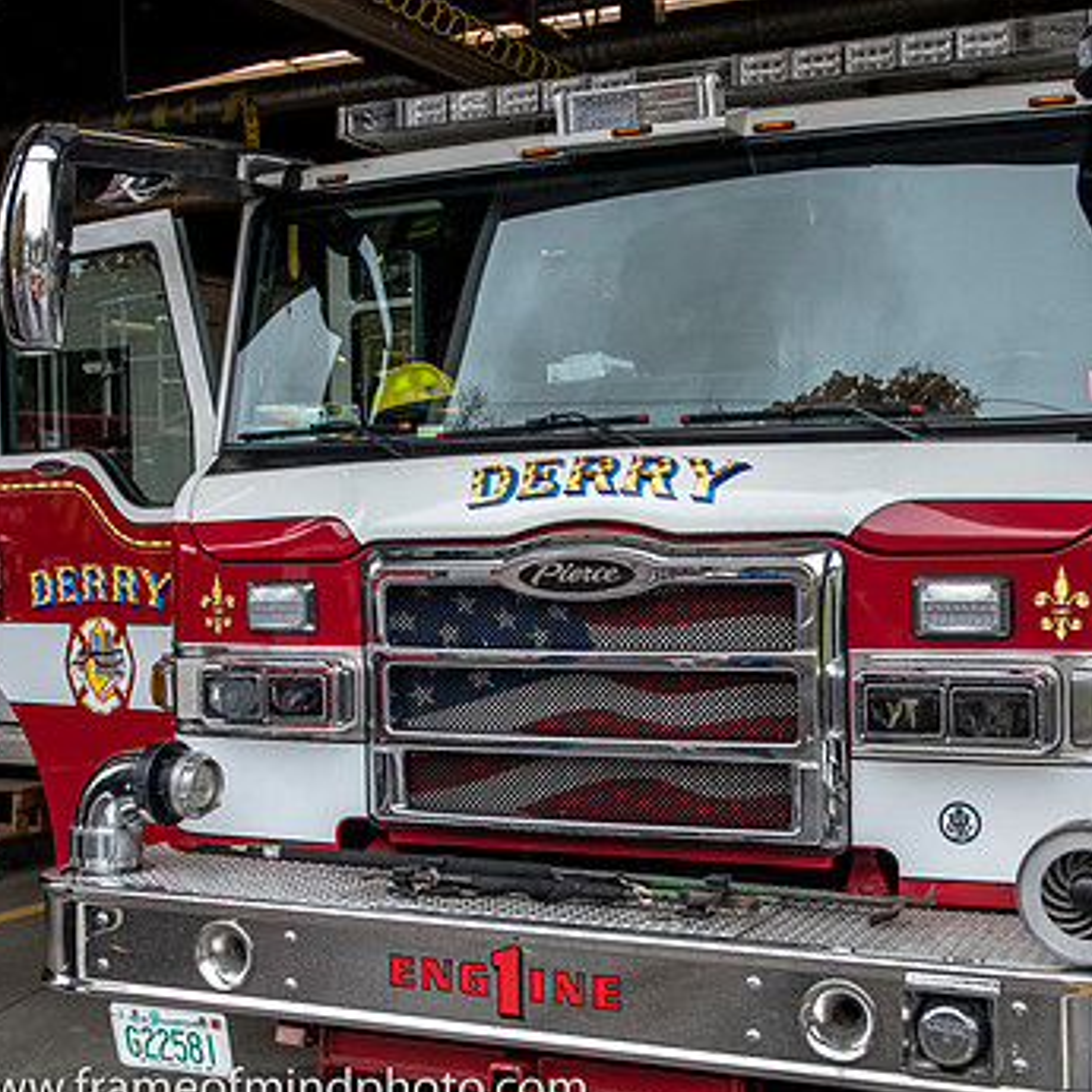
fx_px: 1856
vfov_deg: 32.8
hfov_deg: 32.8
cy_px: 554
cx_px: 503
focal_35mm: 52
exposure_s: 1/1250
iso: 2000
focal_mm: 22
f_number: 4
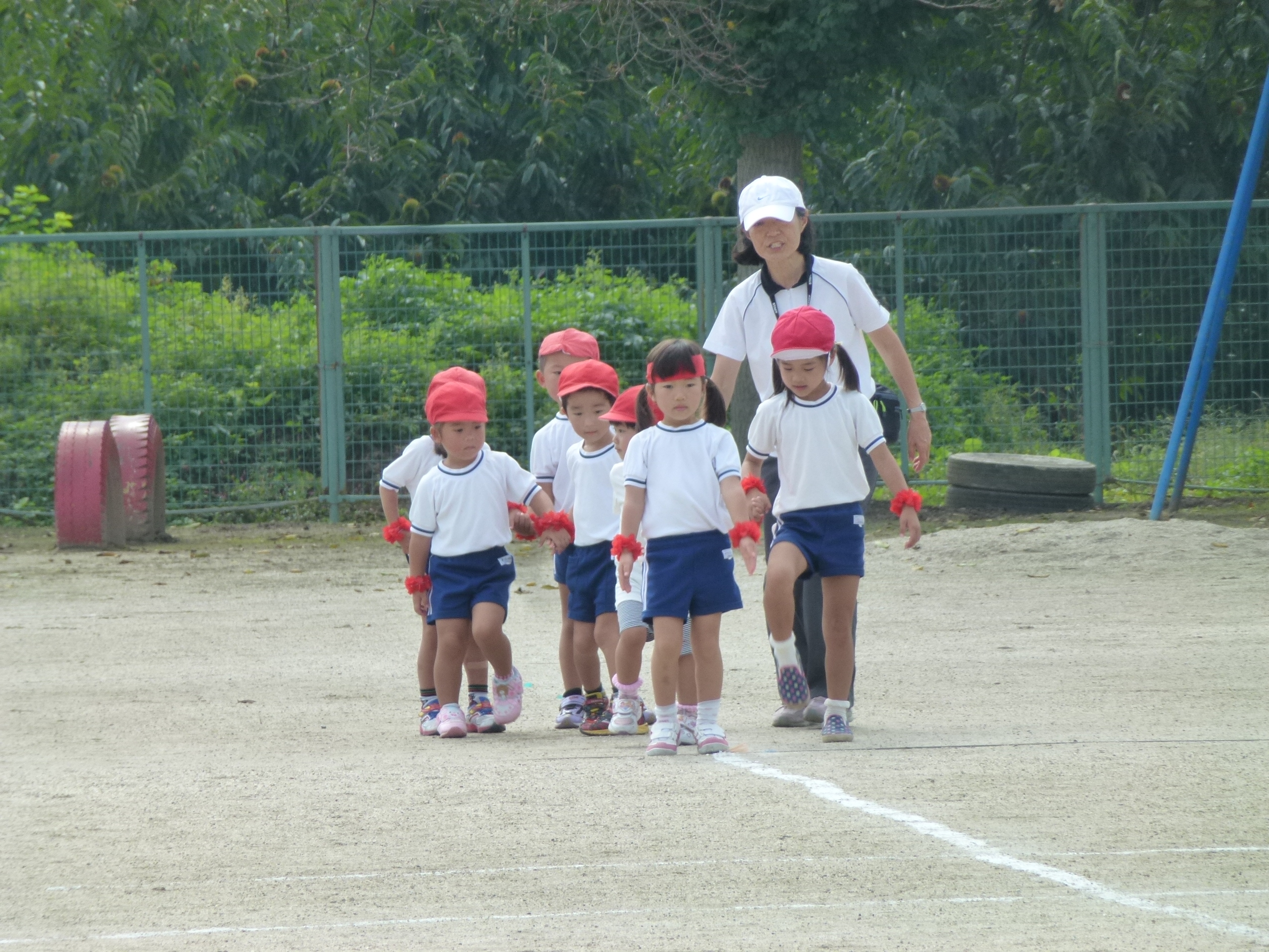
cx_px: 634
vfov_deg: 3.9
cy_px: 476
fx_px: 14077
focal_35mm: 384
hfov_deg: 5.2
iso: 160
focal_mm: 68.8
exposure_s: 1/200
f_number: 5.9
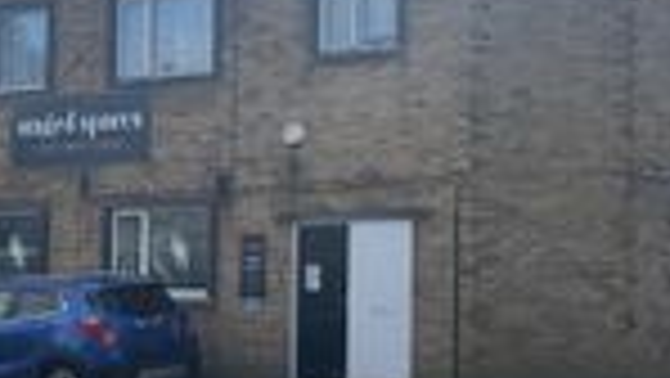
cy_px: 176
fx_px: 1351
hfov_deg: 27.7
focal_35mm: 76
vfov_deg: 15.9
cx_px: 423
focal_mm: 5.7
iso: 50
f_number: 1.5
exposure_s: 1/7463
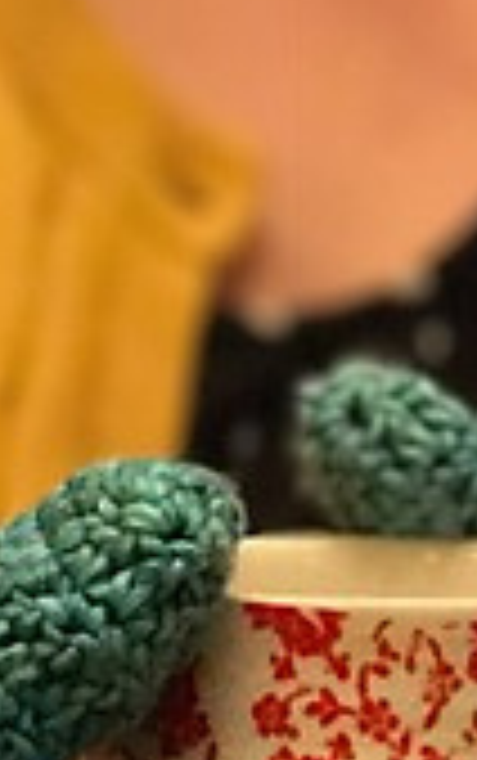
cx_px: -58
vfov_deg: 9.1
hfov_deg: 5.7
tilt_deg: -2.5
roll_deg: -1.1
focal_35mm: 229
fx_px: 4751
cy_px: 288
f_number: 2.8
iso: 1000
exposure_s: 1/60
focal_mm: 6.6
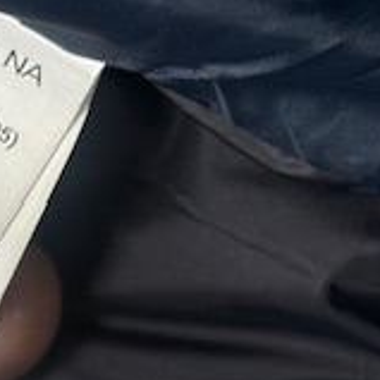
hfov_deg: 10.1
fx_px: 2124
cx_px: -14
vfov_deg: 10.2
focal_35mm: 171
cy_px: 299
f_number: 1.78
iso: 80
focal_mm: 6.76
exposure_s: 1/50
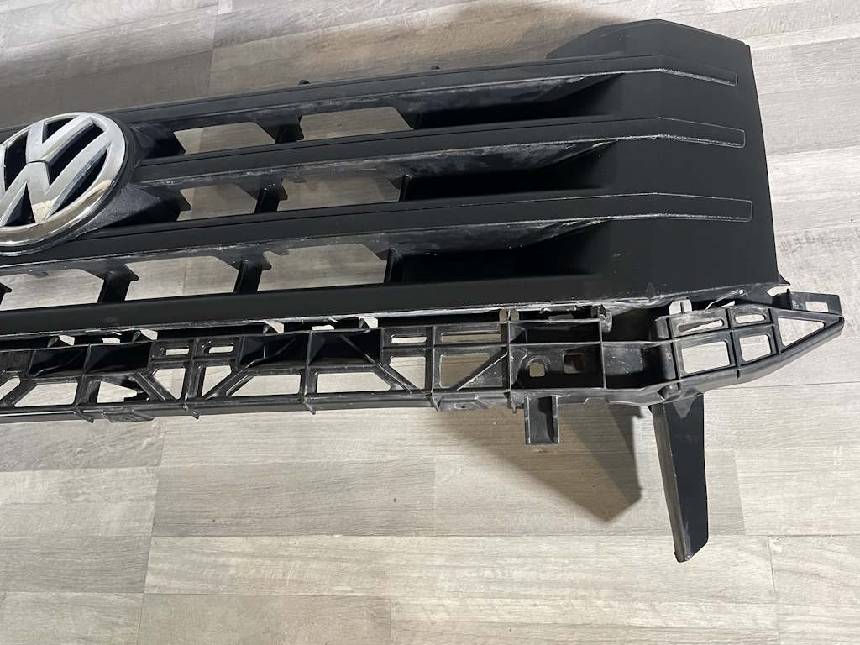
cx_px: 430
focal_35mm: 25
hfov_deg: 69.4
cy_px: 322
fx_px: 621
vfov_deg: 54.9
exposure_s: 1/50
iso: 500
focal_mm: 5.1
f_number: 1.6
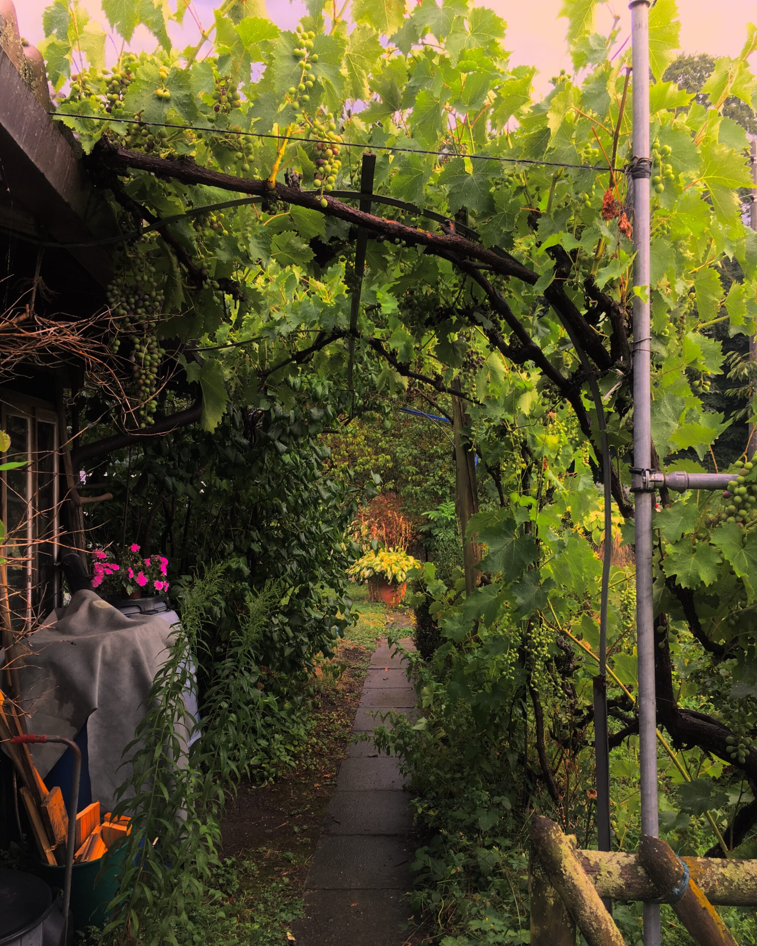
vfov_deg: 57.2
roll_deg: -0.7
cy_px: 485
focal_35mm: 31
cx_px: 385
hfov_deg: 47.1
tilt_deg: +0.6
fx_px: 868
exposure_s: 1/100
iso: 25
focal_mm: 4.15
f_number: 2.2
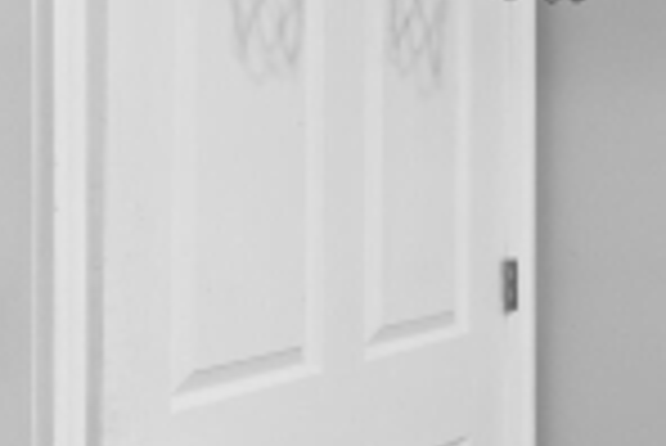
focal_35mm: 71
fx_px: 1315
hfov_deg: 14.5
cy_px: 72
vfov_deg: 19.0
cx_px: 1660
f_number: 10
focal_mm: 14
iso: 200
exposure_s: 1/1.25
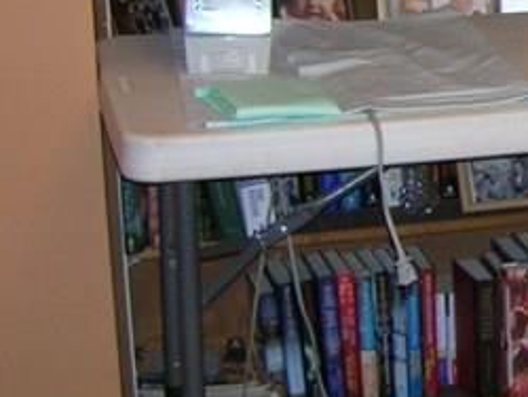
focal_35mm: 139
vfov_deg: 10.6
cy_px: -21
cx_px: 862
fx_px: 2122
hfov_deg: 13.2
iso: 115
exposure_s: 1/60.1
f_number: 2.9
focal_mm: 5.7
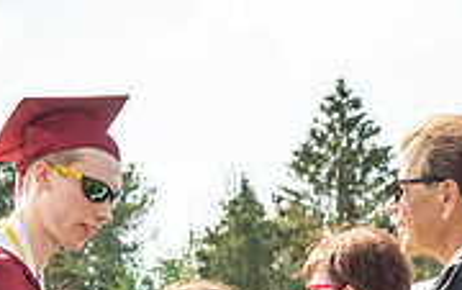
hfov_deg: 10.7
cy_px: 554
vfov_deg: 6.6
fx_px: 2458
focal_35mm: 195
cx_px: 273
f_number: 7.1
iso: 200
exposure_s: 1/800
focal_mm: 34
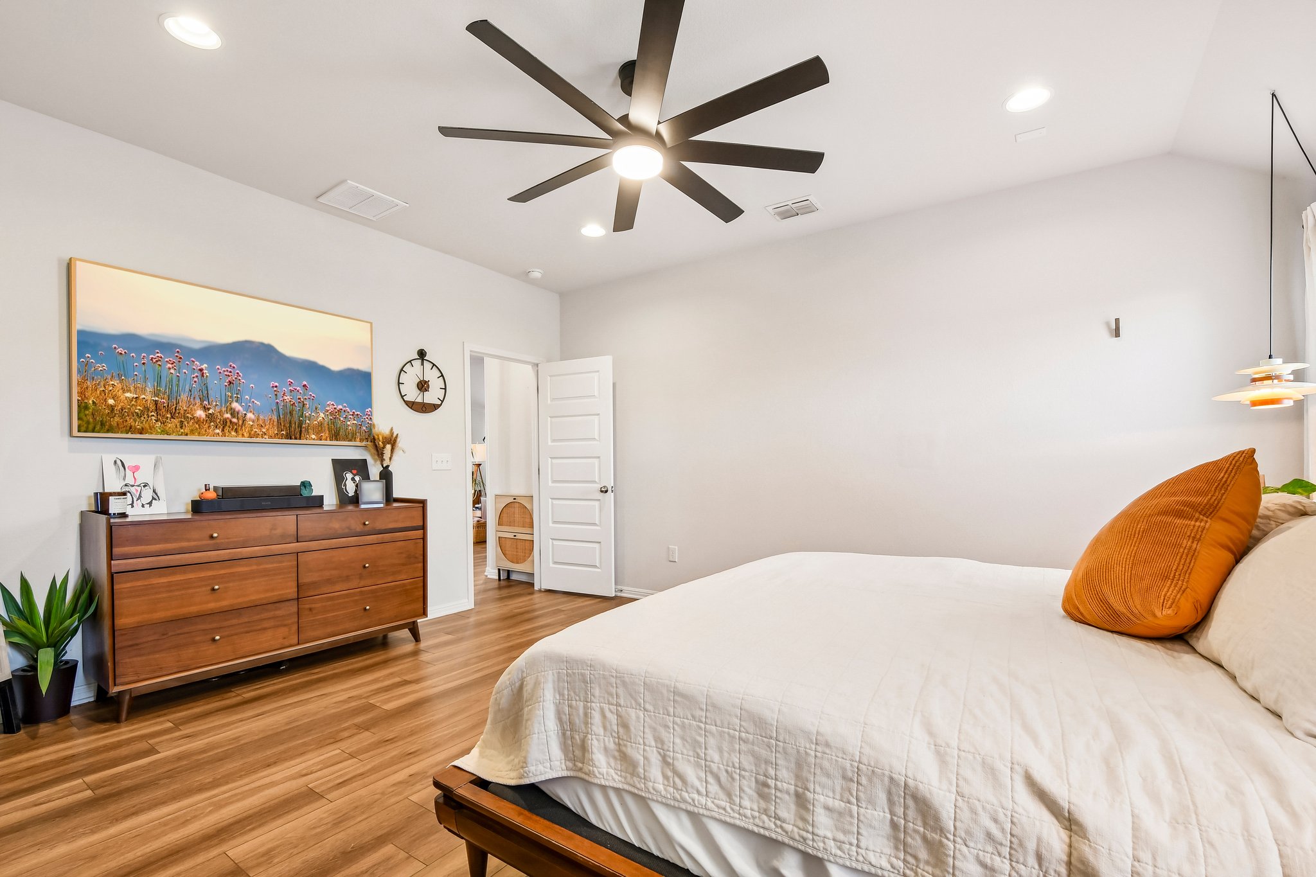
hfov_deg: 100.4
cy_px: 438
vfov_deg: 77.3
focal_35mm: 15
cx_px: 658
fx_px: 548
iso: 400
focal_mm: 10
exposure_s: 1/8
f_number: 8
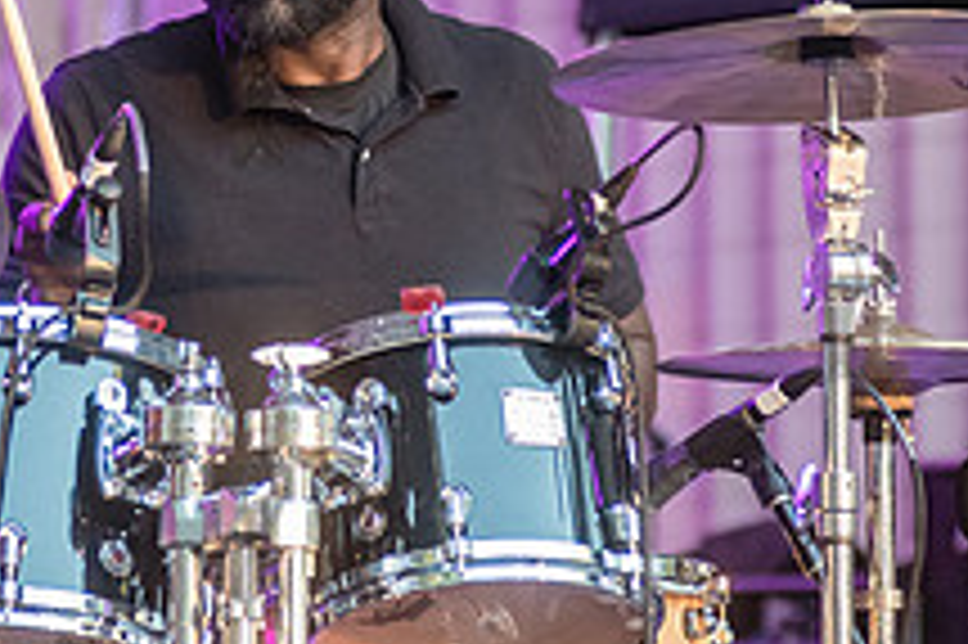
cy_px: 87
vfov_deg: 5.7
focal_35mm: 239
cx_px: 279
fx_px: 6421
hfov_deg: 8.6
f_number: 3.5
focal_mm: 86
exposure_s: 1/320
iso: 4000
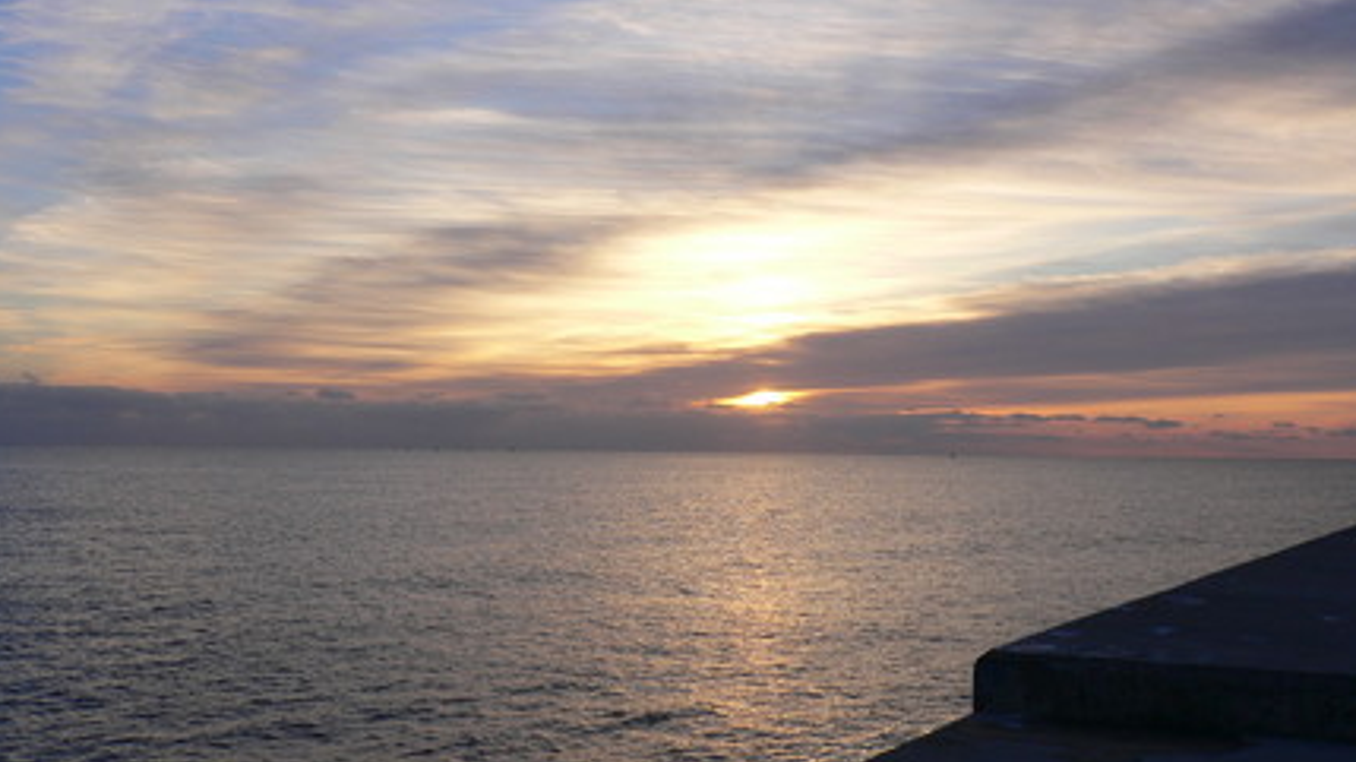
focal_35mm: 40
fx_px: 1438
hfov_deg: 50.5
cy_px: 395
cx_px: 695
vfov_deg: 29.7
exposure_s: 1/200
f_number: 5.6
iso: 80
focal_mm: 5.8
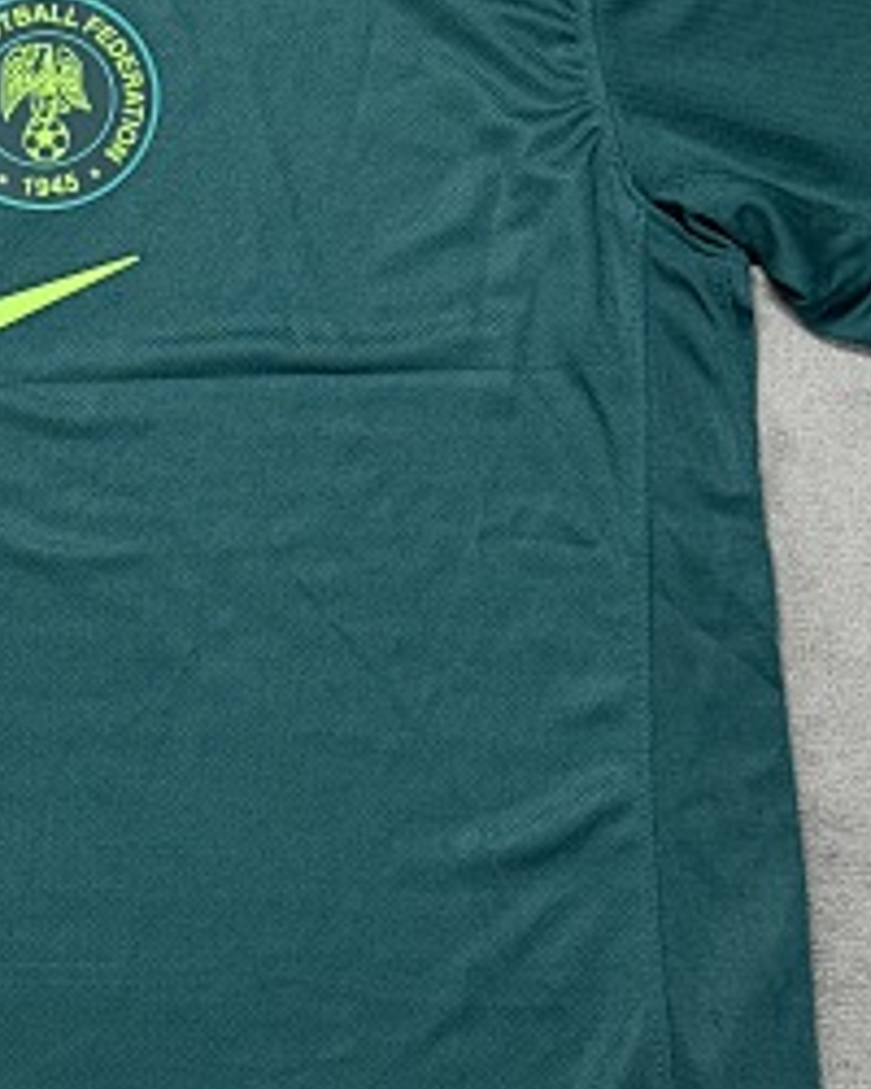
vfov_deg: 25.2
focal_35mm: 75
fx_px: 2417
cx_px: 48
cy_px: 340
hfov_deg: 19.9
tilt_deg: -77.7
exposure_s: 1/50
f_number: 1.78
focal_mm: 6.76
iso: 320
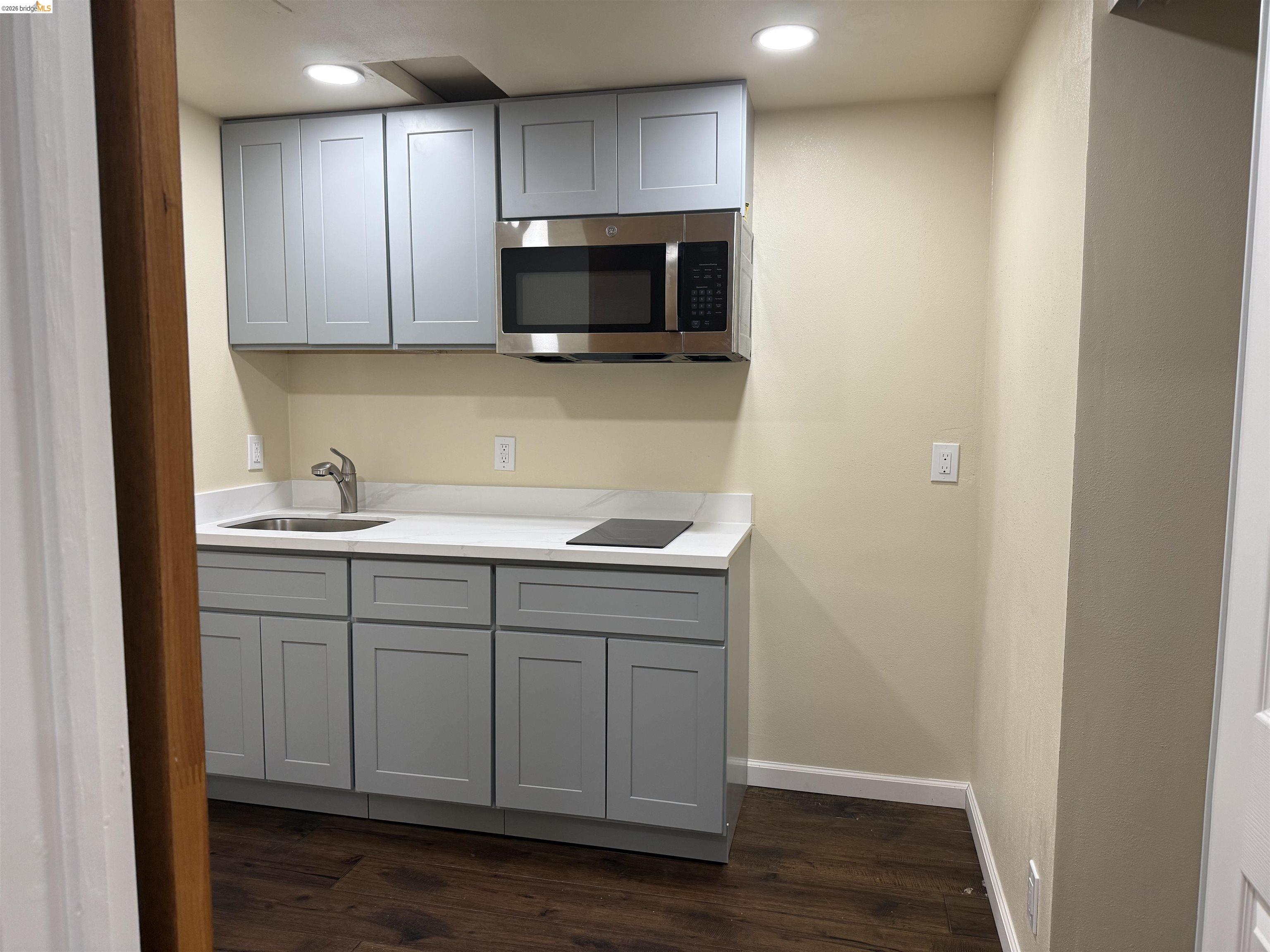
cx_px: 635
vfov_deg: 56.8
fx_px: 881
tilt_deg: -5.0
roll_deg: -0.1
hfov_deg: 71.6
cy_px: 476
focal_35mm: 24
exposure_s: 1/120
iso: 160
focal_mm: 6.76
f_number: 1.78
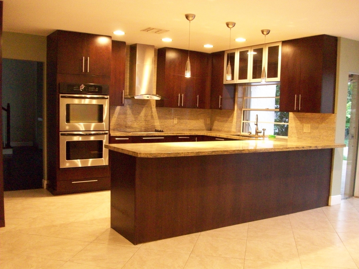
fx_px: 353
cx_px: 180
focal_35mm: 34
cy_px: 134
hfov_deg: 54.0
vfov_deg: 41.8
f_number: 2.8
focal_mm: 5.7
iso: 400
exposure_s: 1/16.7
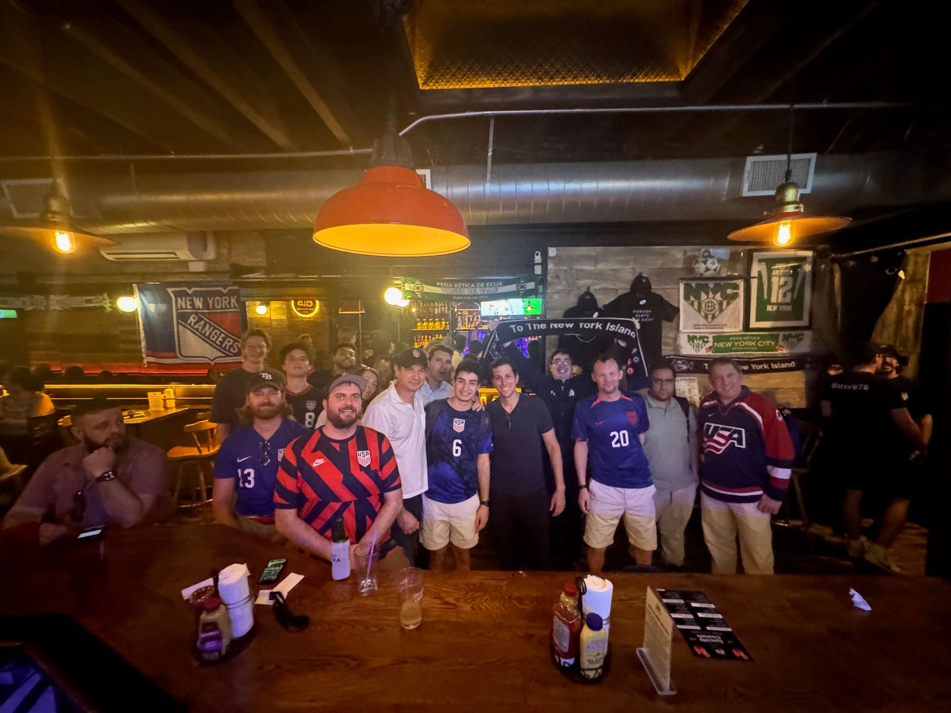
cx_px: 476
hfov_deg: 102.1
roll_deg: +0.4
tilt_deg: -4.4
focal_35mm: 14
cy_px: 356
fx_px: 385
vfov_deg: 85.7
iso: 1600
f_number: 2.2
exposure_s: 1/30
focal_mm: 2.22
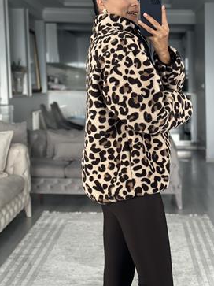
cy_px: 109
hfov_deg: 21.9
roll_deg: +0.1
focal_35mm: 67
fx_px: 553
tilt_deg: -18.9
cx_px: 133
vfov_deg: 28.9
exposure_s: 1/60
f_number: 1.78
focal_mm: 6.86
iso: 160
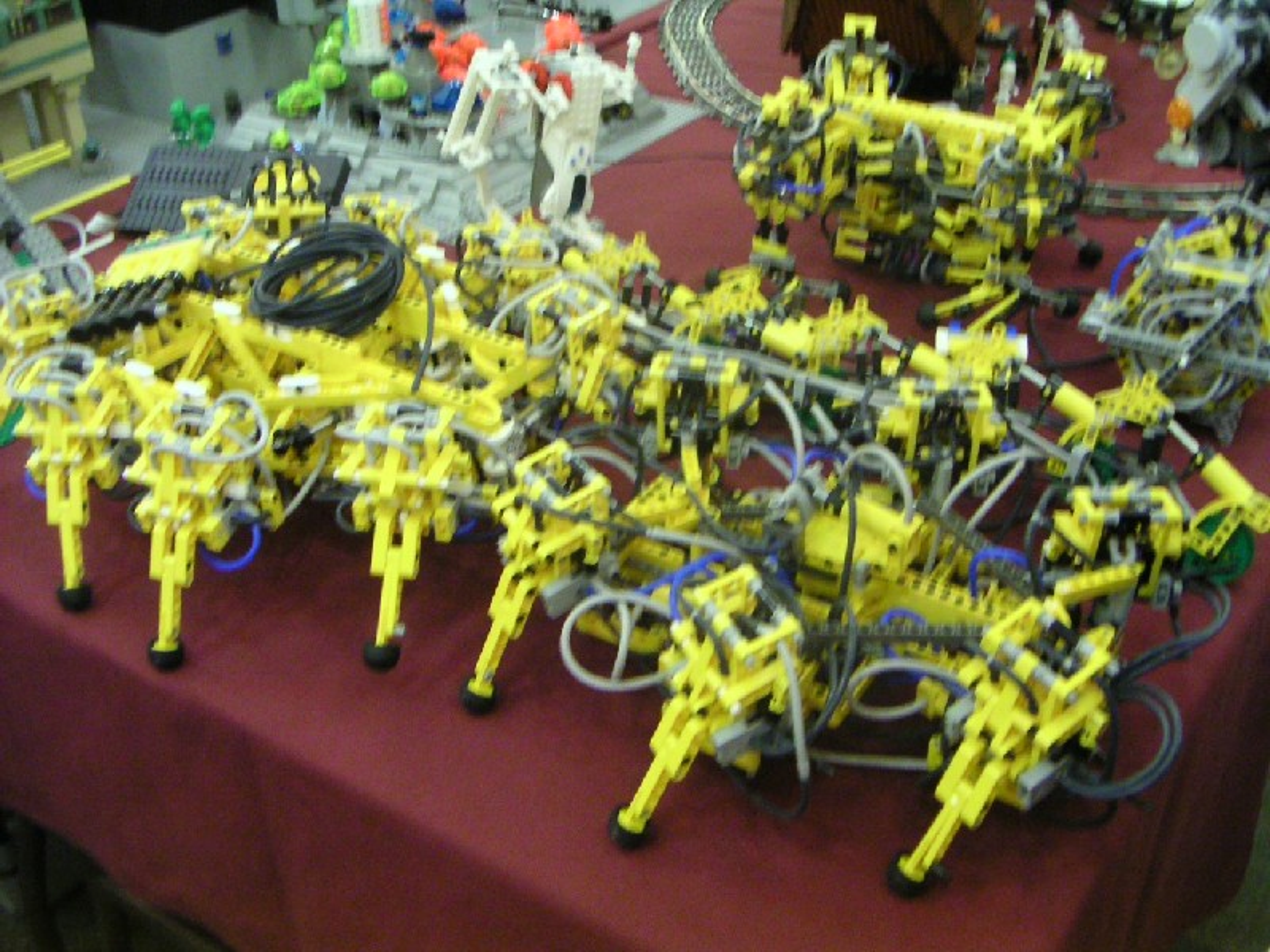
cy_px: 476
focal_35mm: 40
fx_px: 1468
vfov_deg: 36.0
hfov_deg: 46.8
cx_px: 635
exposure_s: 1/20
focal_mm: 5.3
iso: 400
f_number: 2.9
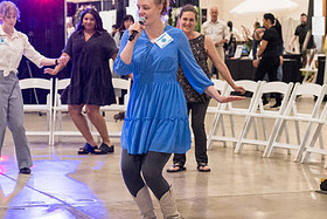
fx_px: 1054
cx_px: 51
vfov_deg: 11.8
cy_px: 53
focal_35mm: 116
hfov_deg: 17.4
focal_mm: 56
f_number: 4
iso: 4000
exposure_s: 1/400
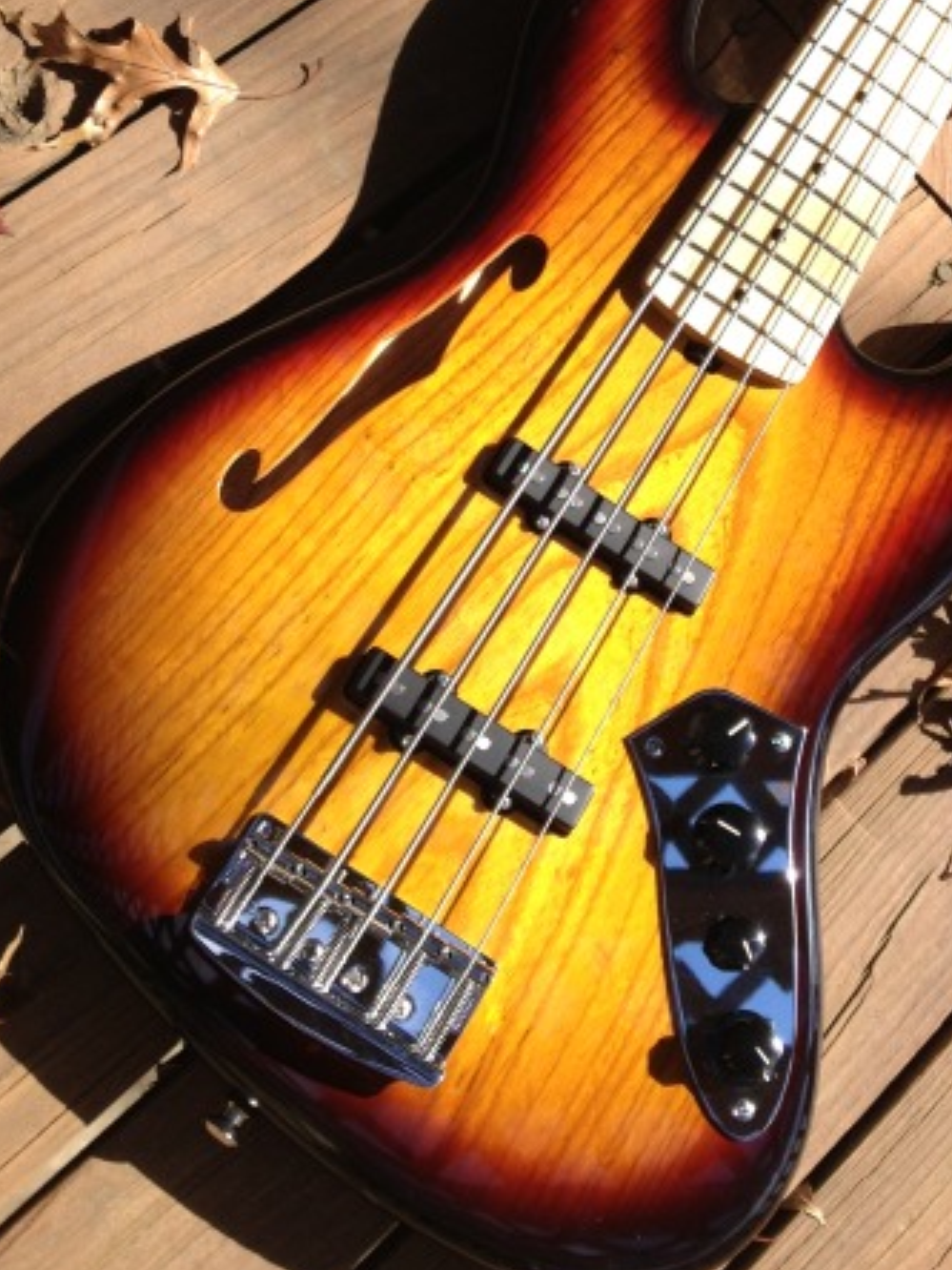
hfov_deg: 23.0
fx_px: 2310
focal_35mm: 63
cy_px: 160
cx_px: 732
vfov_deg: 29.6
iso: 50
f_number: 2.4
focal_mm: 4.3
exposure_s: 1/746
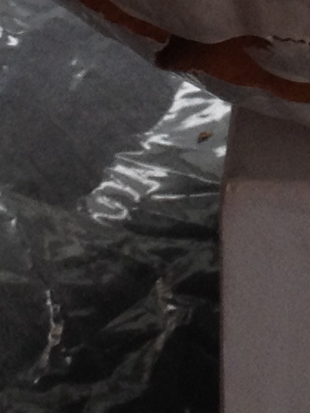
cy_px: -298
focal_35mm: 252
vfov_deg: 7.6
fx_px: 3008
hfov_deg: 5.8
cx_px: 468
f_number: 2.4
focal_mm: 4.28
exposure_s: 1/60
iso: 50
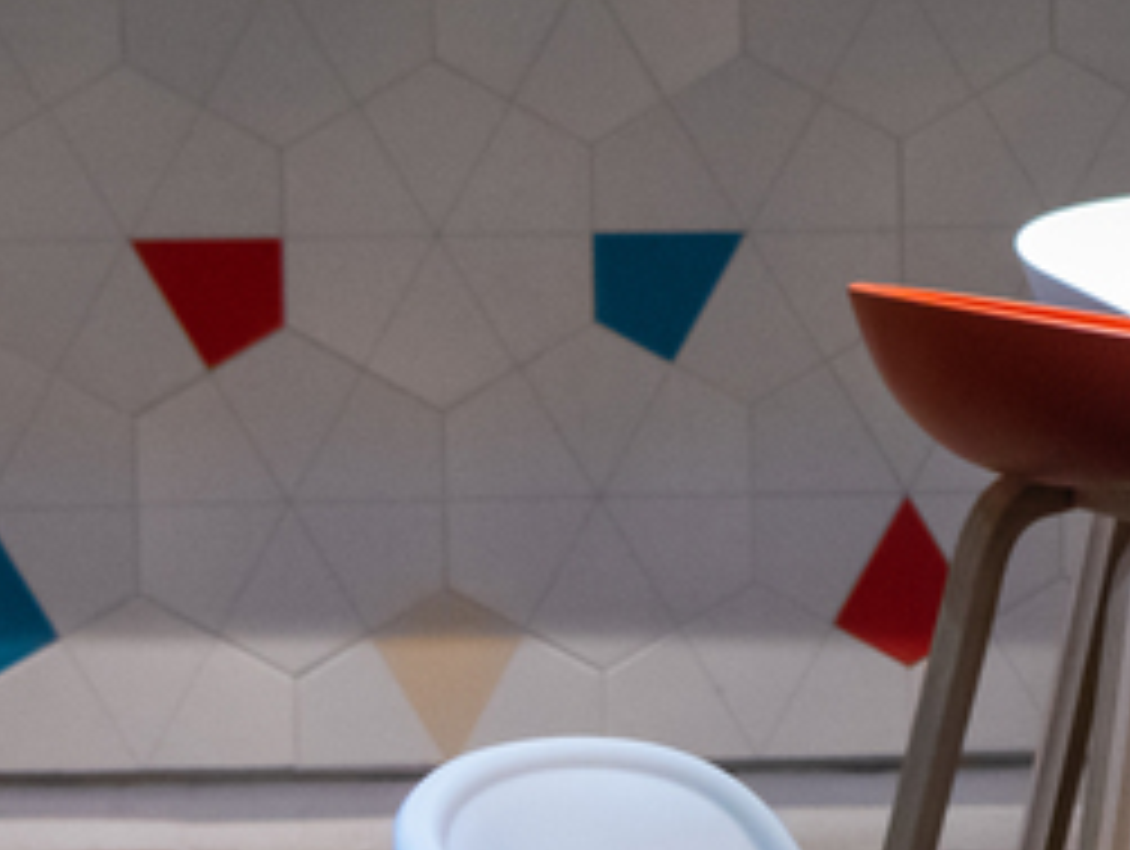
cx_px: 1571
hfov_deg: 8.9
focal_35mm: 218
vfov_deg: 6.8
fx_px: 7127
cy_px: 360
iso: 1250
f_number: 4.5
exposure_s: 1/60
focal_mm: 38
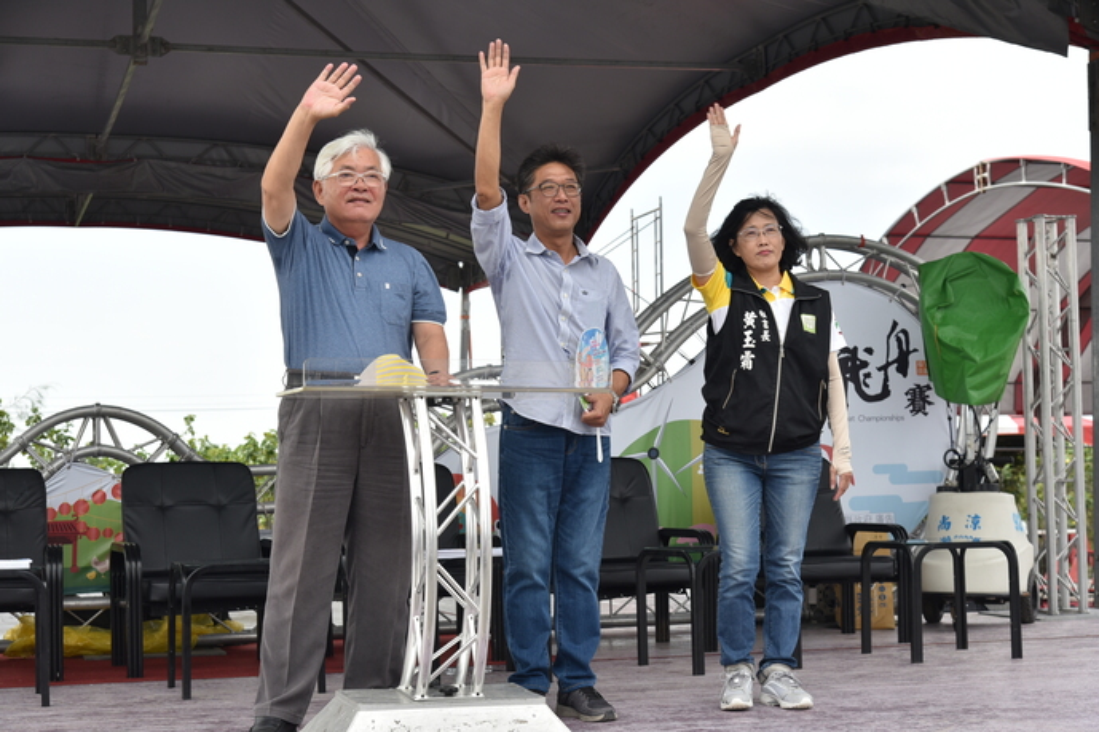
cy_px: 366
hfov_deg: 32.4
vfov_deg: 21.9
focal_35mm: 62
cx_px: 550
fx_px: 1892
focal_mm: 62
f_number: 8
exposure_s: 1/250
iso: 200
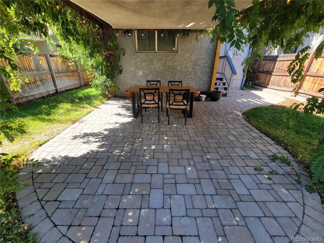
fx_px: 122
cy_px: 122
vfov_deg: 89.9
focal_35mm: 13
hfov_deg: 106.2
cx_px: 162
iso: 50
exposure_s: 1/180
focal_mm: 2.2
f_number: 2.2
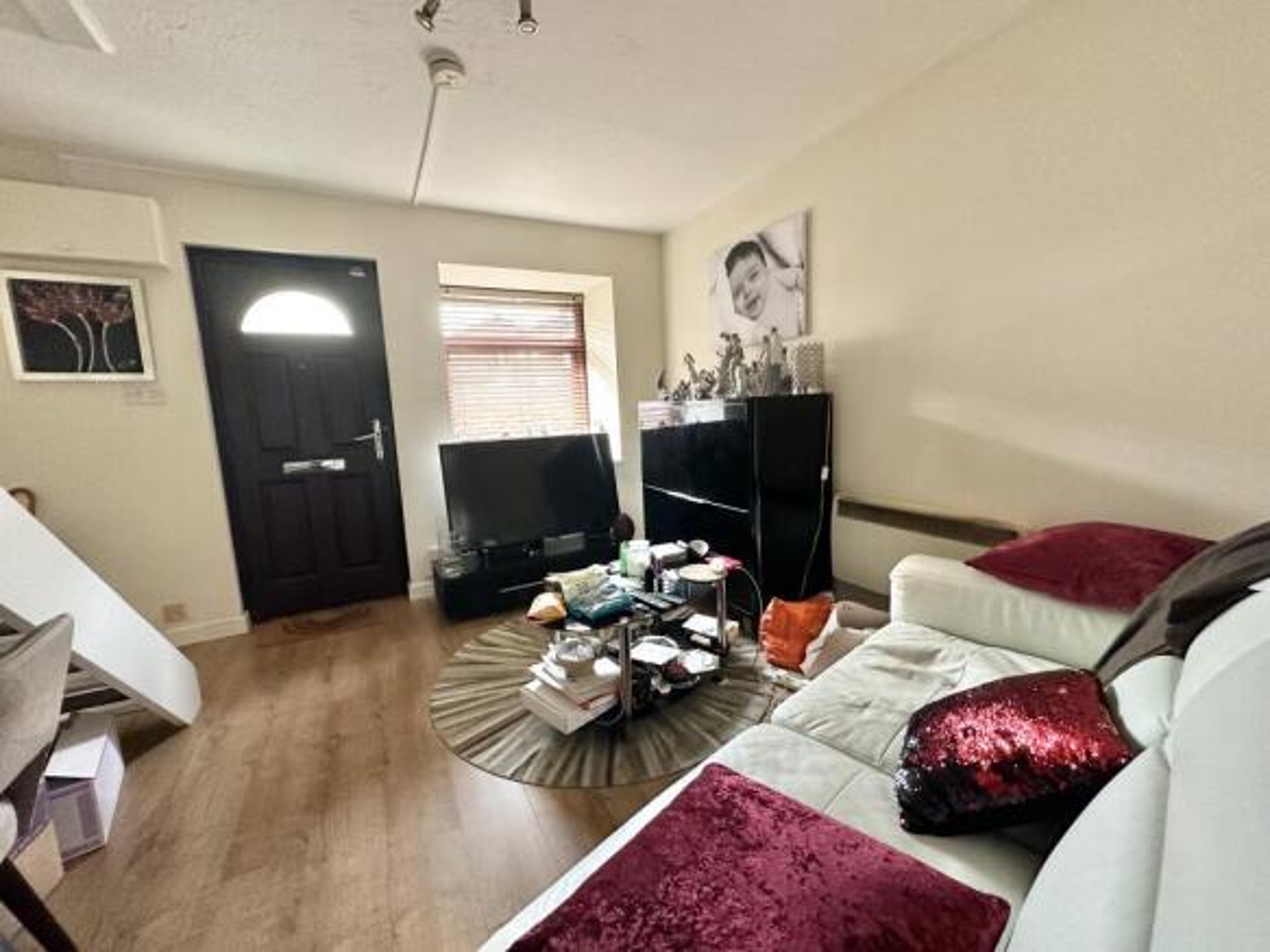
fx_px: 514
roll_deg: +3.0
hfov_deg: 102.1
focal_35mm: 14
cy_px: 476
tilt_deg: -9.2
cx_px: 635
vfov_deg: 85.7
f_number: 2.2
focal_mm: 2.22
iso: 500
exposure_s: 1/60
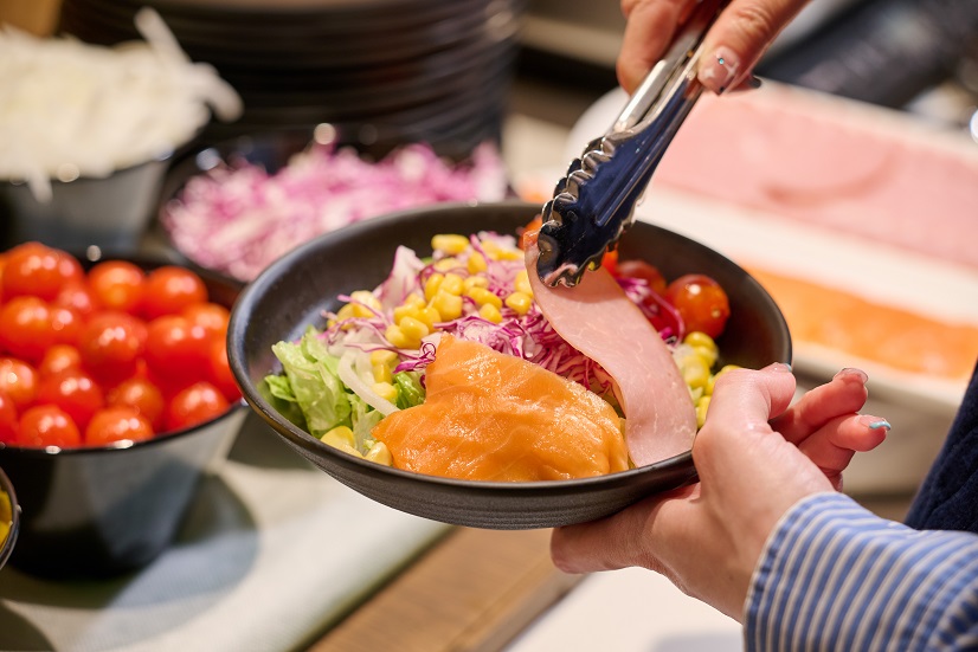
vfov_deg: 15.9
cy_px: 326
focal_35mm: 86
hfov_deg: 23.6
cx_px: 489
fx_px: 2337
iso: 200
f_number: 4
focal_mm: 86
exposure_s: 1/50
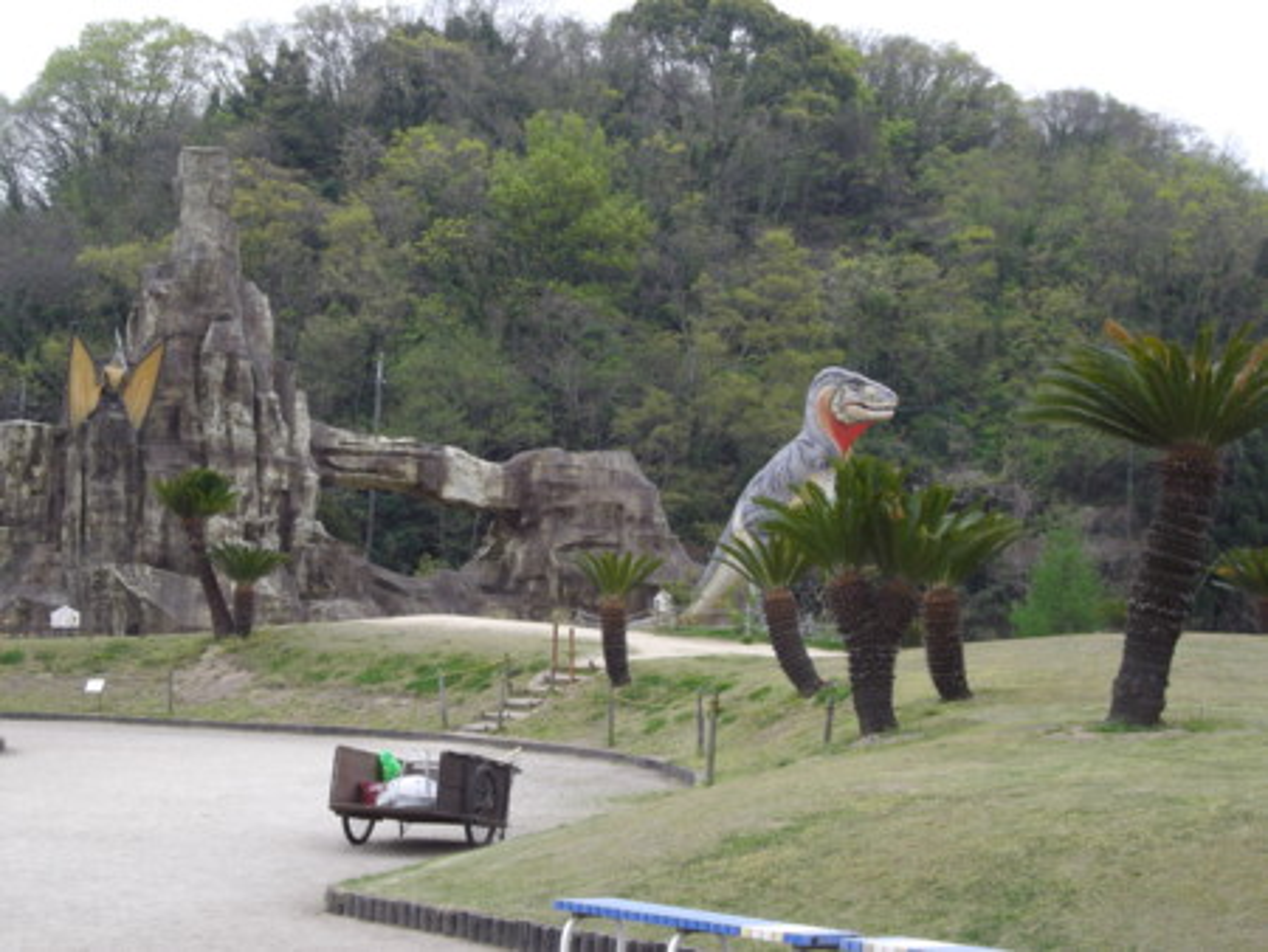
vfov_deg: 26.6
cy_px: 476
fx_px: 2016
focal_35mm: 55
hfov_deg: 34.9
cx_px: 634
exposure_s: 1/125
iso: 100
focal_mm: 9.8
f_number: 4.8
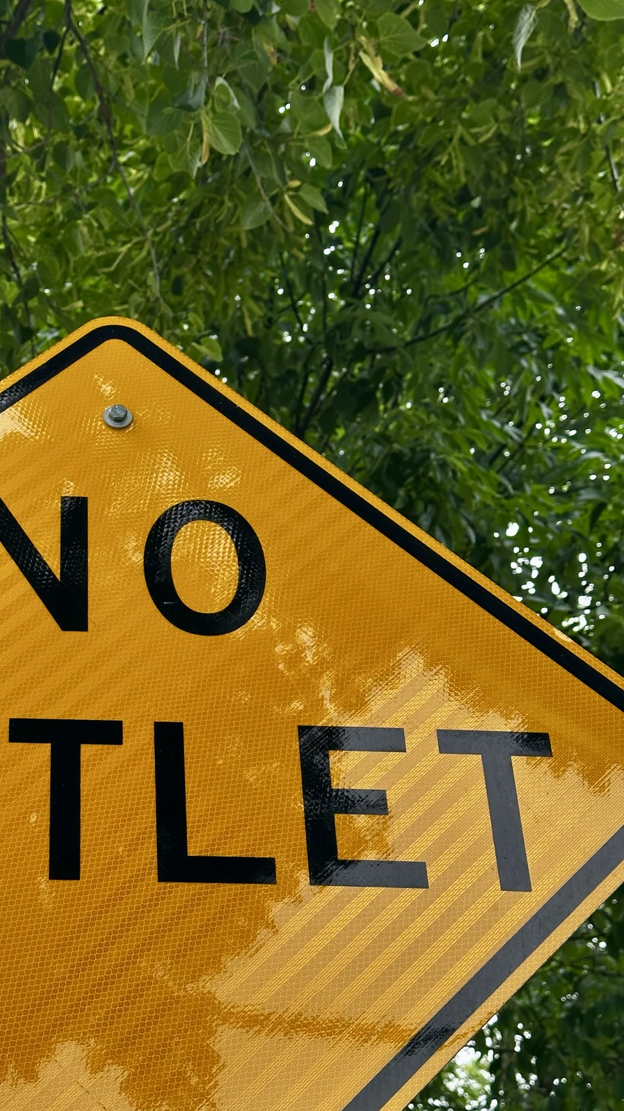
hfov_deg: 18.1
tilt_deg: +33.8
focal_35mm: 66
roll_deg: -1.6
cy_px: 629
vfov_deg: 31.9
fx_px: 1942
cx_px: 104
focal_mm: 6.86
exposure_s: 1/236
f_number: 1.78
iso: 64
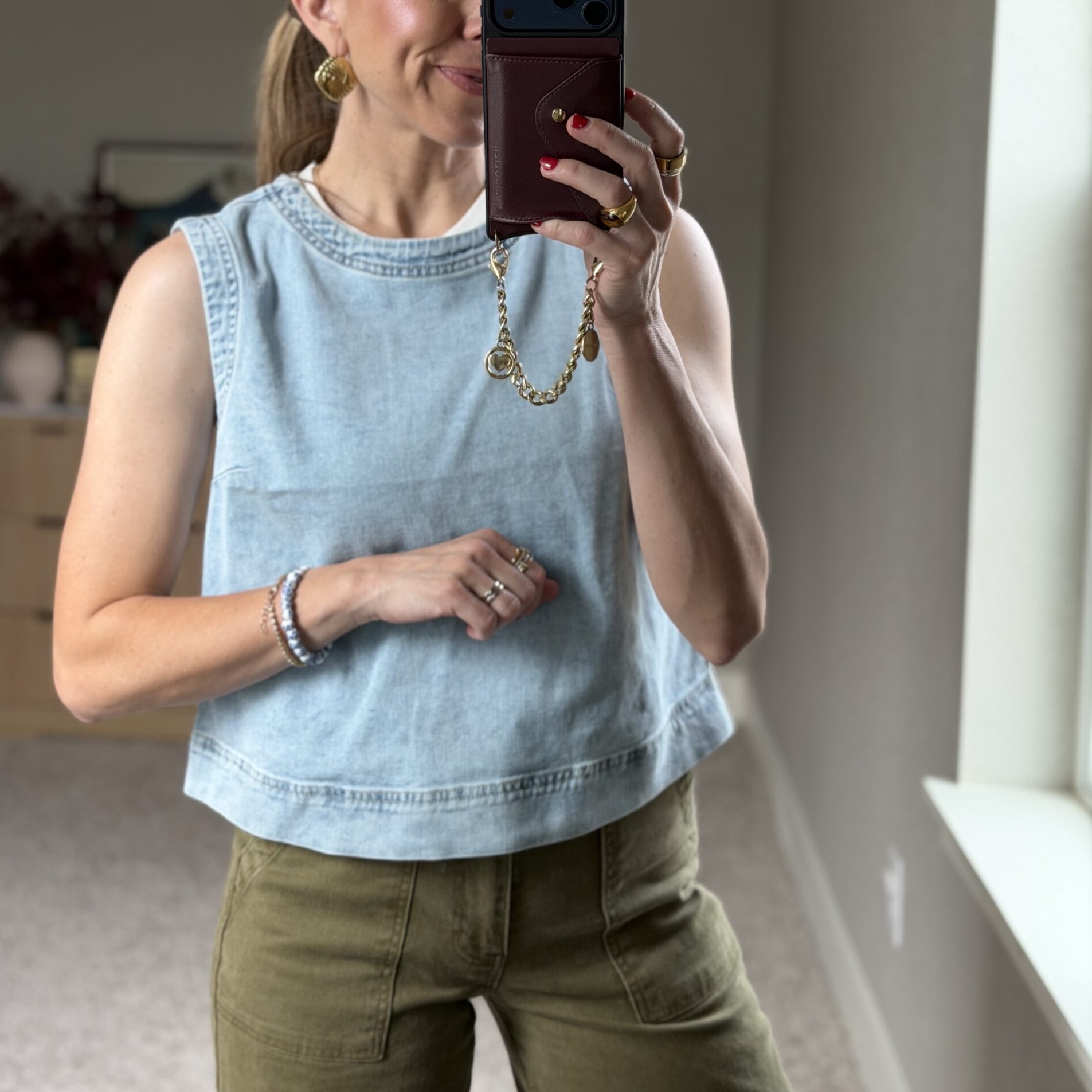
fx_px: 2034
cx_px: 543
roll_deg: -1.3
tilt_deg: -17.2
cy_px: 444
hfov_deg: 30.0
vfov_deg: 30.0
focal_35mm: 57
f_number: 1.78
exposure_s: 1/104
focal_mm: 6.76
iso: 100
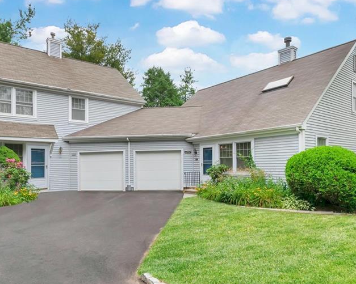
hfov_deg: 72.6
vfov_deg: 60.8
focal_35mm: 23
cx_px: 167
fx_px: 242
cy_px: 139
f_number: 10
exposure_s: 1/400
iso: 200
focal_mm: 10
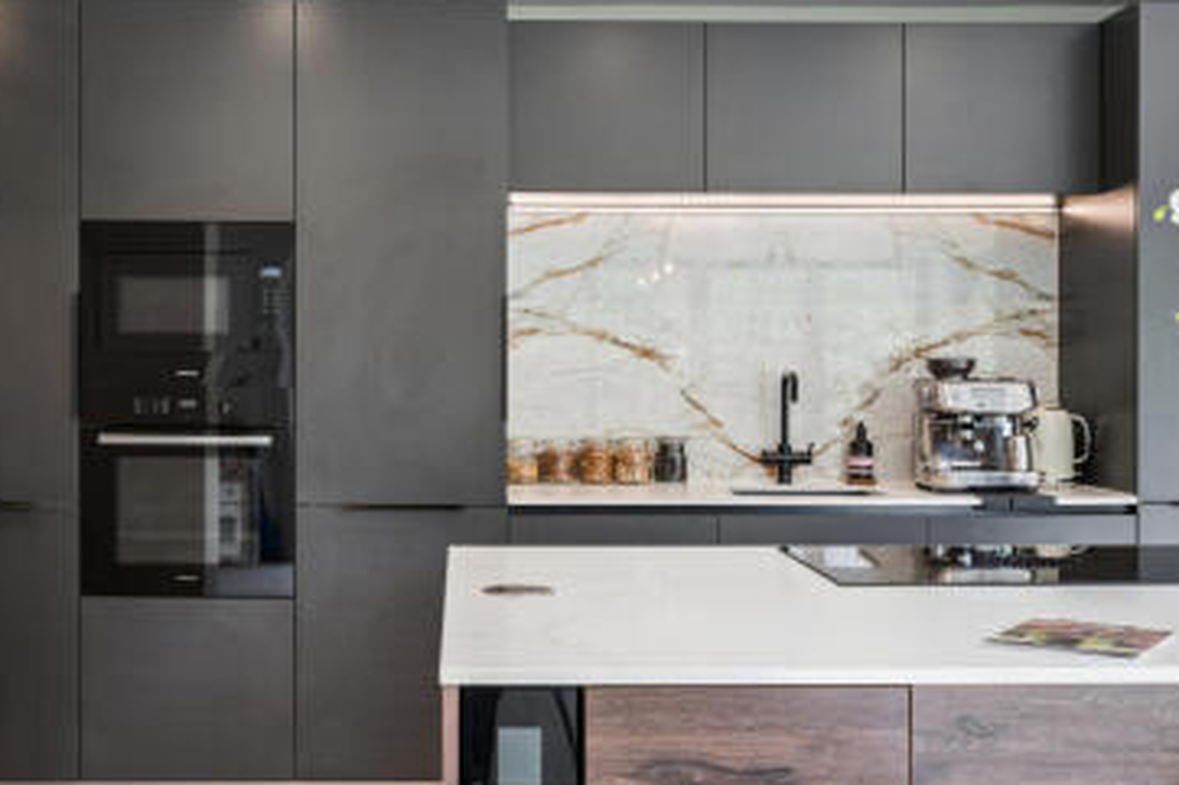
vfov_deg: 29.2
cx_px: 518
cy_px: 383
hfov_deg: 42.7
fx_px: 1506
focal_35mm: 46
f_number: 5.6
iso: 320
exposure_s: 1/20
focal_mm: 35
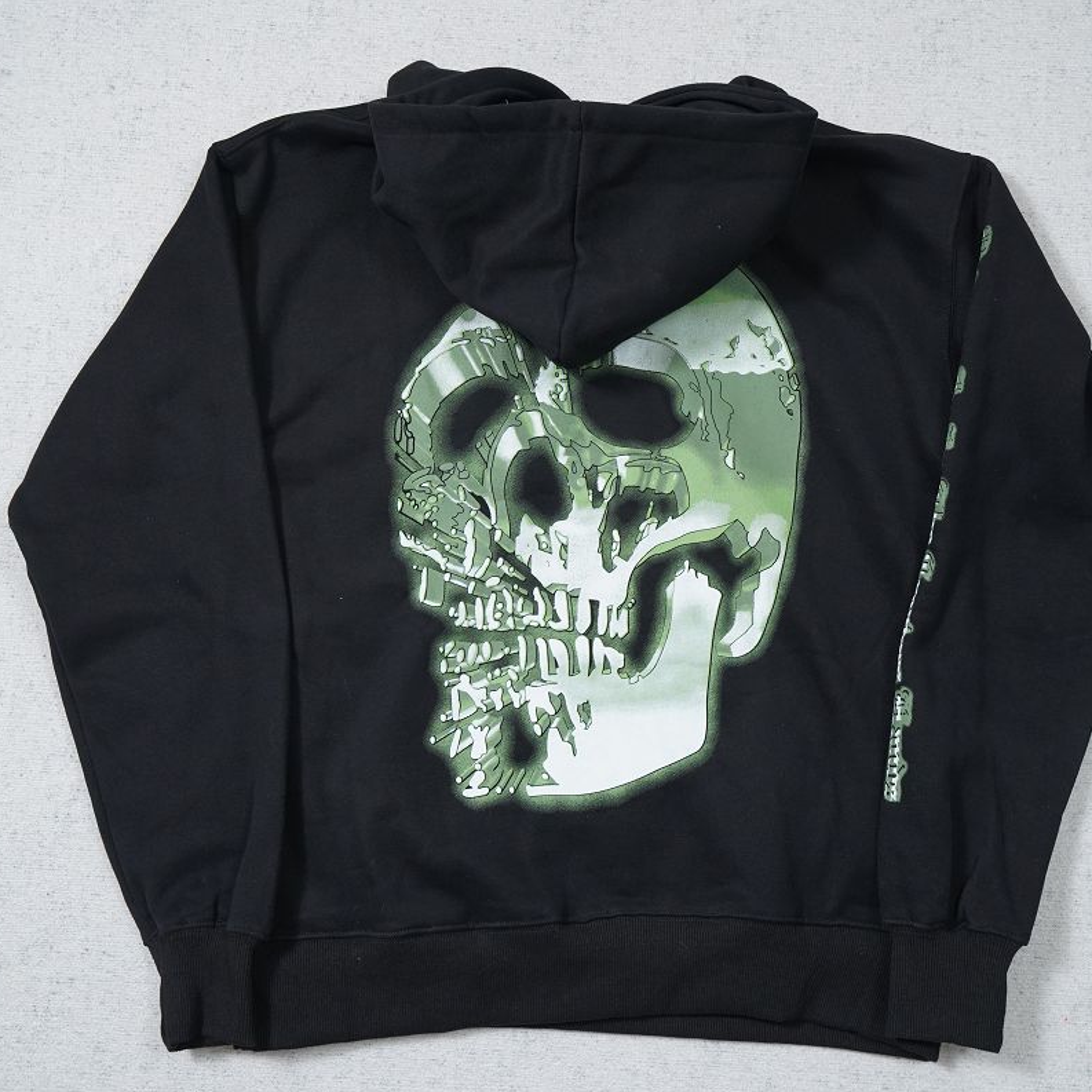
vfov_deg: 37.6
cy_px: 547
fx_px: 1606
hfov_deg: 37.5
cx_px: 587
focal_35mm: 45
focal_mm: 35
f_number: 9
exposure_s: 1/100
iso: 1600
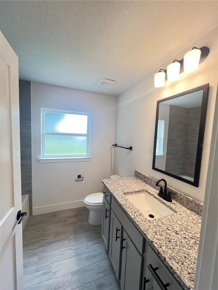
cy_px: 145
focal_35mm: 13
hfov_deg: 89.9
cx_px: 109
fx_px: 109
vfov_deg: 106.2
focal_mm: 1.57
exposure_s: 1/120
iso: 250
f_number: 1.8
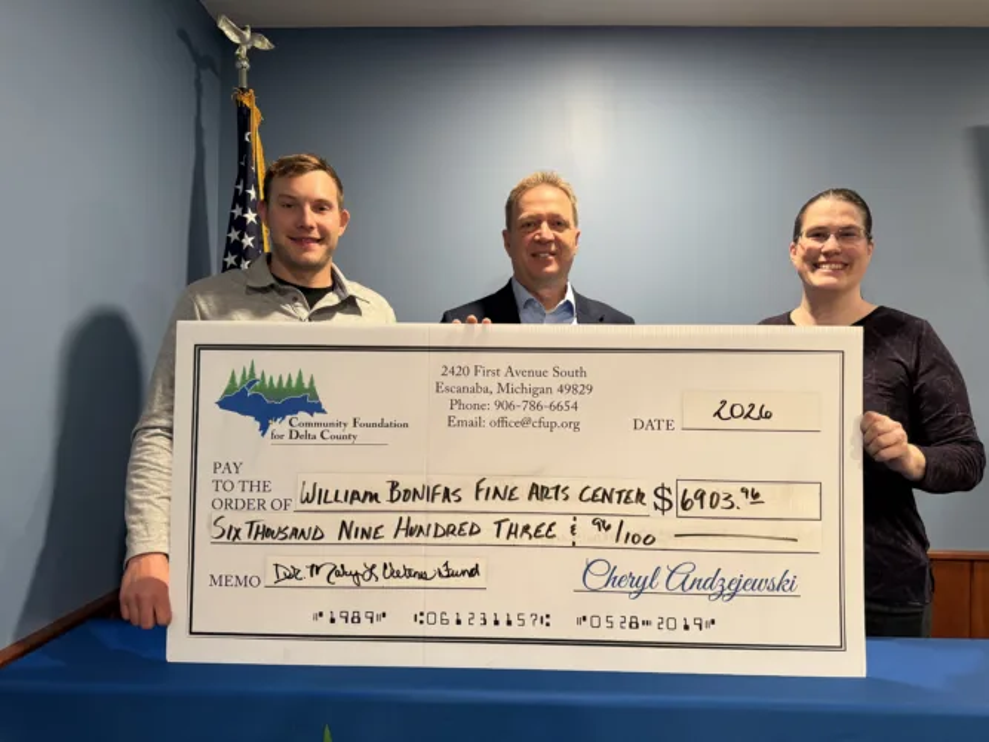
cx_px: 494
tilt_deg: -0.8
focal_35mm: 24
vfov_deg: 56.8
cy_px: 371
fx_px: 686
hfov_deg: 71.6
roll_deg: -0.5
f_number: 1.78
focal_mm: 6.76
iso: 320
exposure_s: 1/60
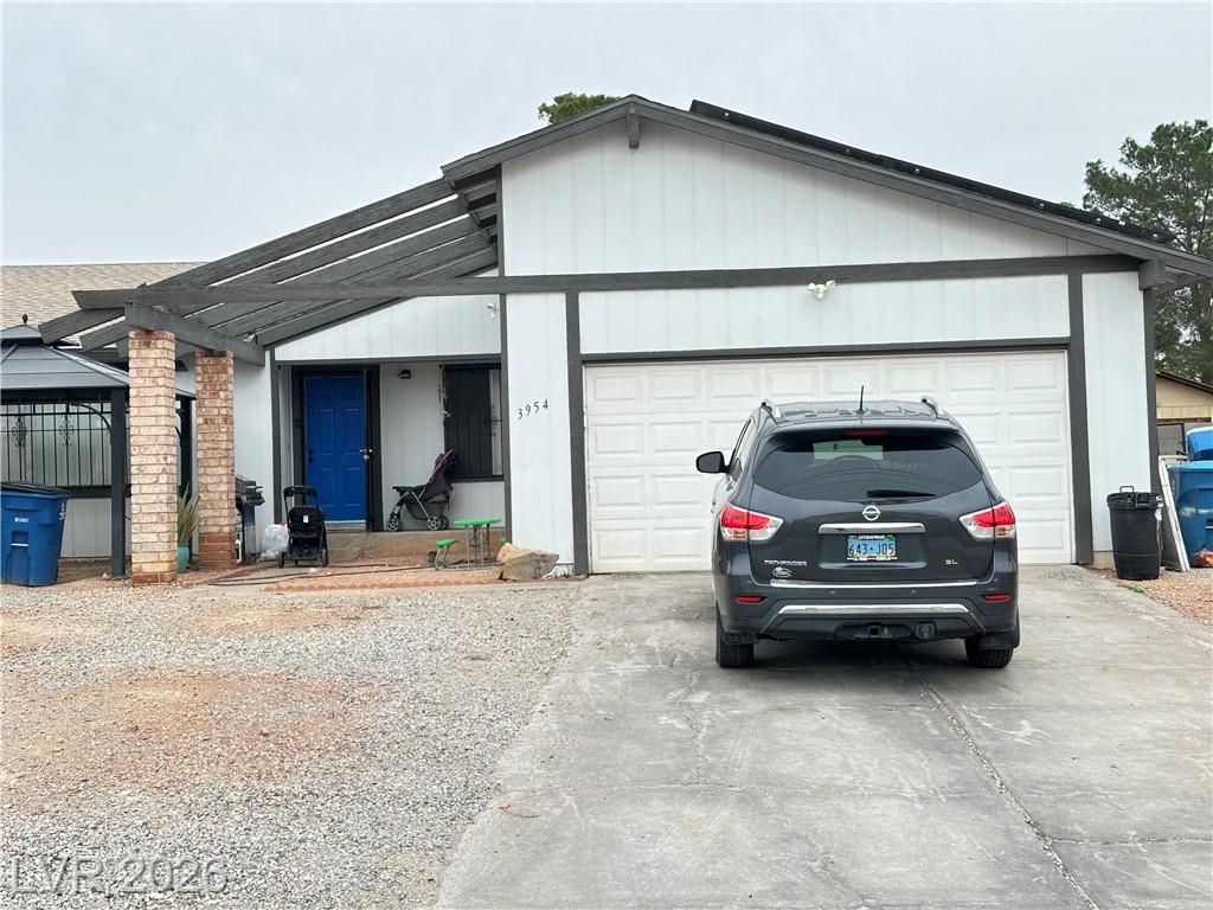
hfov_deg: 39.7
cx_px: 606
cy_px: 455
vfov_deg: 30.3
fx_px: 1682
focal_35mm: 48
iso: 64
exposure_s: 1/389
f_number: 1.78
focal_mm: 6.86
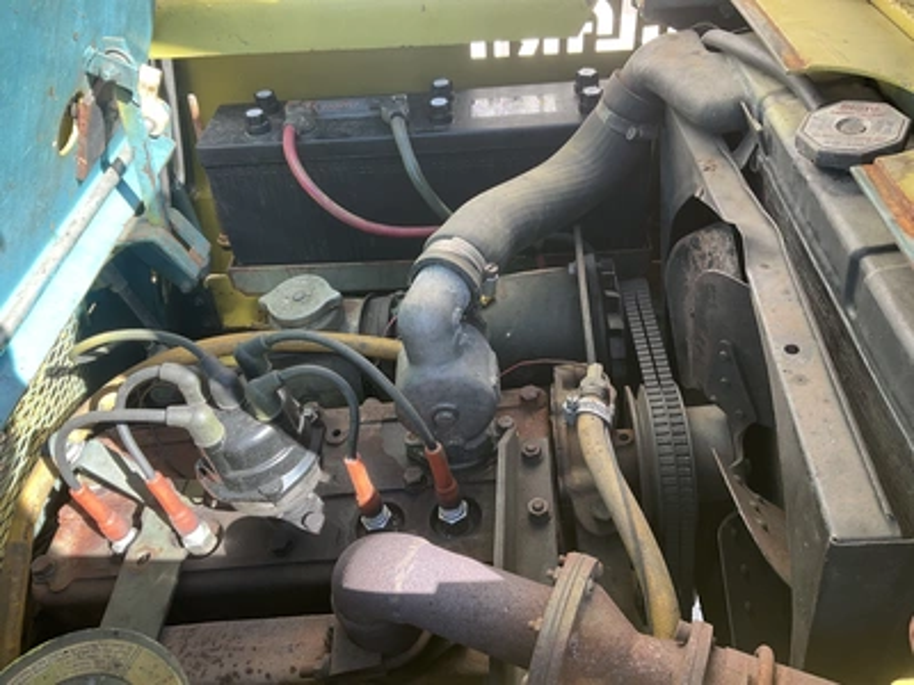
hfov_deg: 61.7
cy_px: 342
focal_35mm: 29
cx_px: 457
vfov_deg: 48.2
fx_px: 766
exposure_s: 1/122
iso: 25
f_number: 1.8
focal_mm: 3
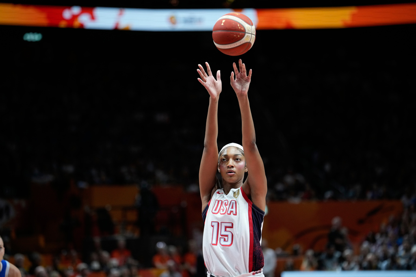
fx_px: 1663
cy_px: 138
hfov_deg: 14.3
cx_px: 208
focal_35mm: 144
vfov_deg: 9.5
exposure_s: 1/1600
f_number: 2.8
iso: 2000
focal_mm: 144
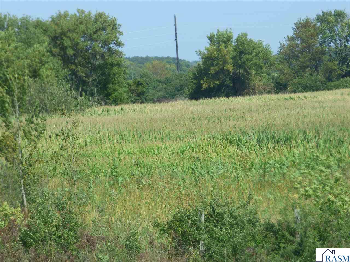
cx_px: 175
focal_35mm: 293
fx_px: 2963
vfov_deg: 5.1
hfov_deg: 6.8
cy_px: 131
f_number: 5.5
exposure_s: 1/320
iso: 100
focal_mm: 47.65
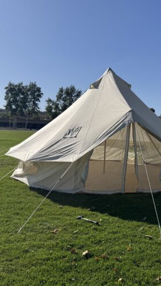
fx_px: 274
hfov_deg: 32.5
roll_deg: -2.4
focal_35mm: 36
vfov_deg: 55.3
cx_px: 108
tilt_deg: -2.0
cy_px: 140
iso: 80
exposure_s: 1/10417
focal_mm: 6.76
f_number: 1.78
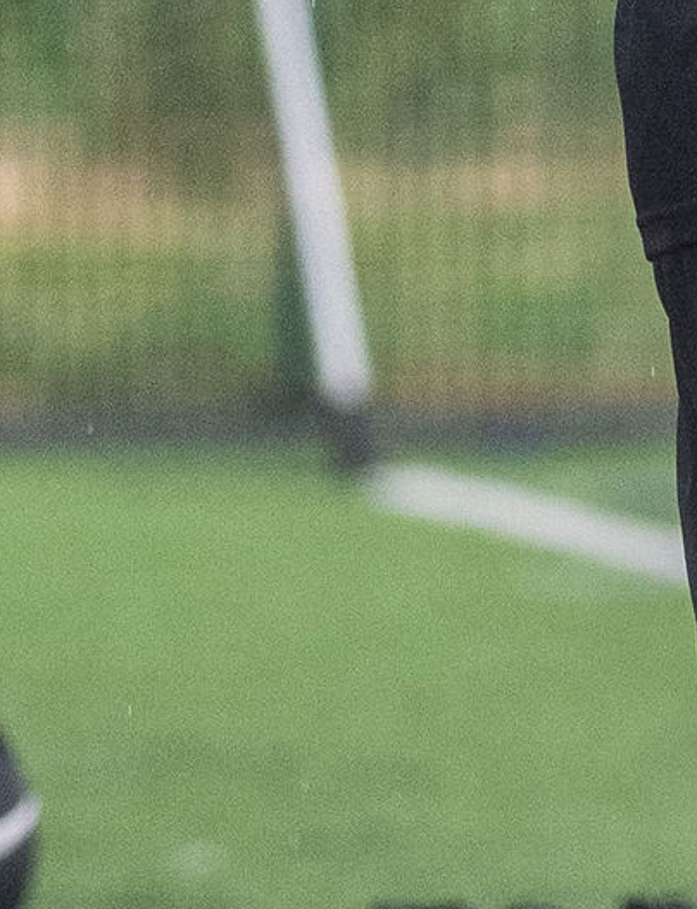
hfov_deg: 0.7
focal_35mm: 2074
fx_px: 54912
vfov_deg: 0.9
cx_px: 1078
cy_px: -547
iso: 560
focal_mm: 210
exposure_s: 1/1000
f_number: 5
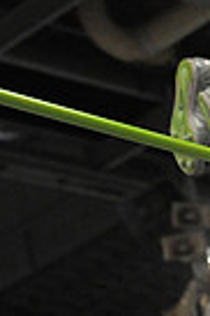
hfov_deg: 4.5
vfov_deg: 6.9
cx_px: 628
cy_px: -39
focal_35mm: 296
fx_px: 2596
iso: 10000
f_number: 3.5
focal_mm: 70
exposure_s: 1/640
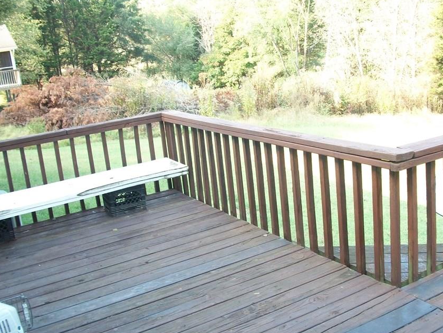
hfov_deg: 47.8
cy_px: 179
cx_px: 233
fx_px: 499
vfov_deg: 36.8
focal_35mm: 39
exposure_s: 1/60
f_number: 2.9
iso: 80
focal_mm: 5.7
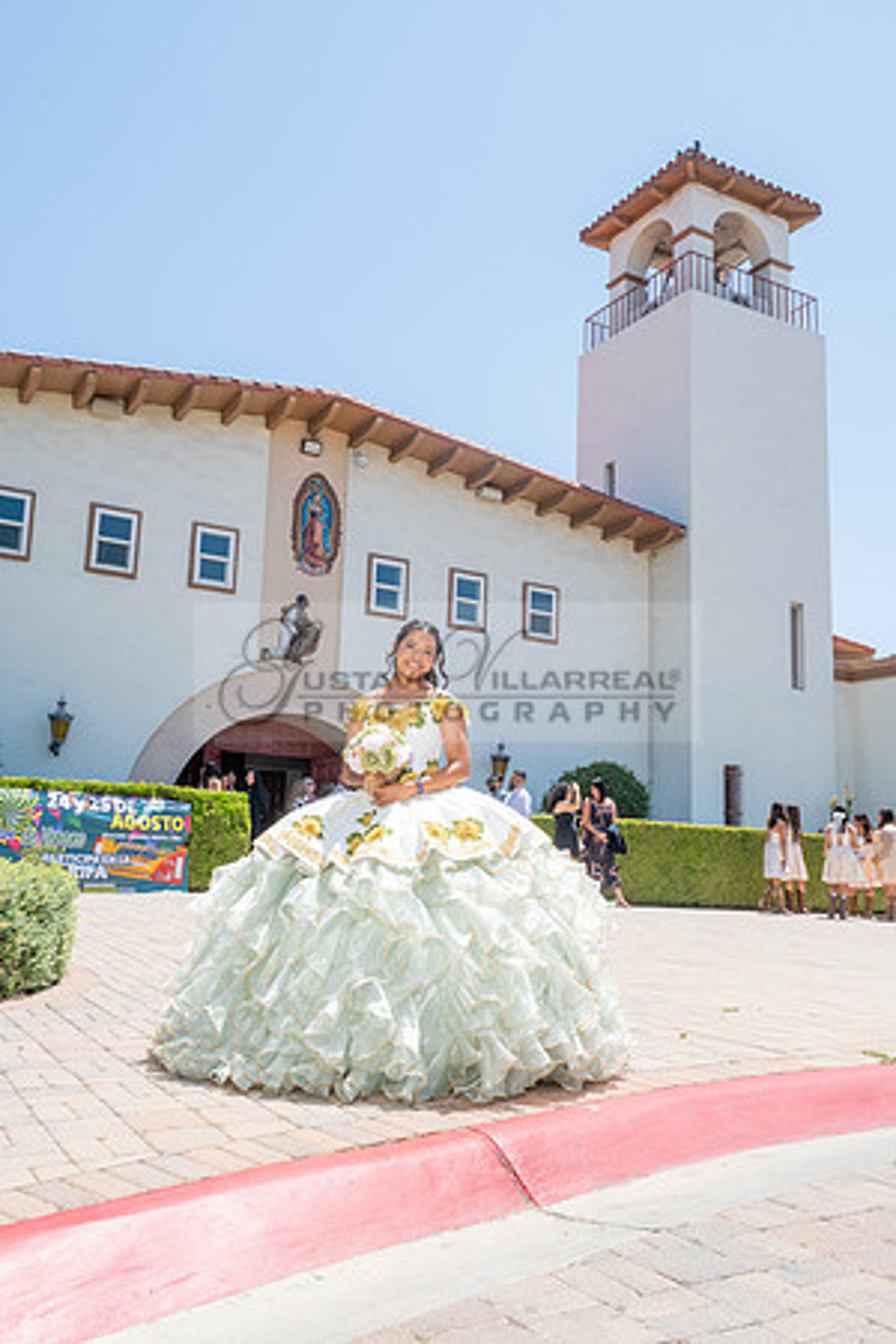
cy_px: 672
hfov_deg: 41.1
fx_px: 1195
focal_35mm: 32
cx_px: 448
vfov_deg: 58.7
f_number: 11
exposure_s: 1/160
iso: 200
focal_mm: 32
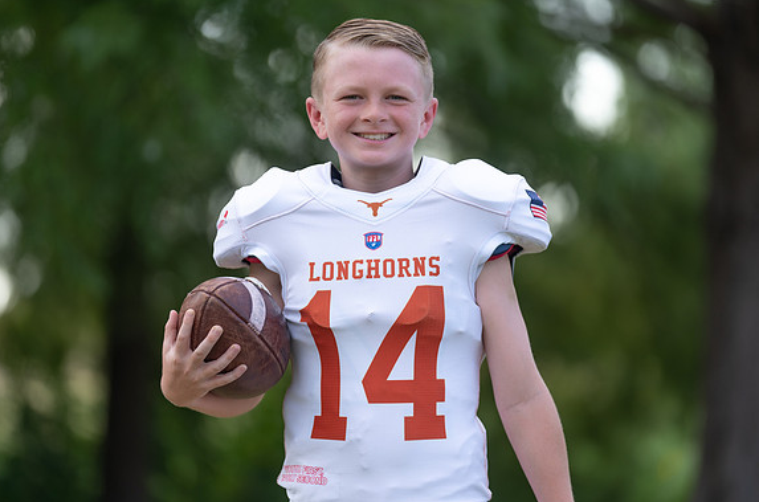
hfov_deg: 11.1
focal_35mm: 186
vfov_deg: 7.3
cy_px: 230
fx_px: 3912
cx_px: 356
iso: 100
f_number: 2.8
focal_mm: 162
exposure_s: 1/400
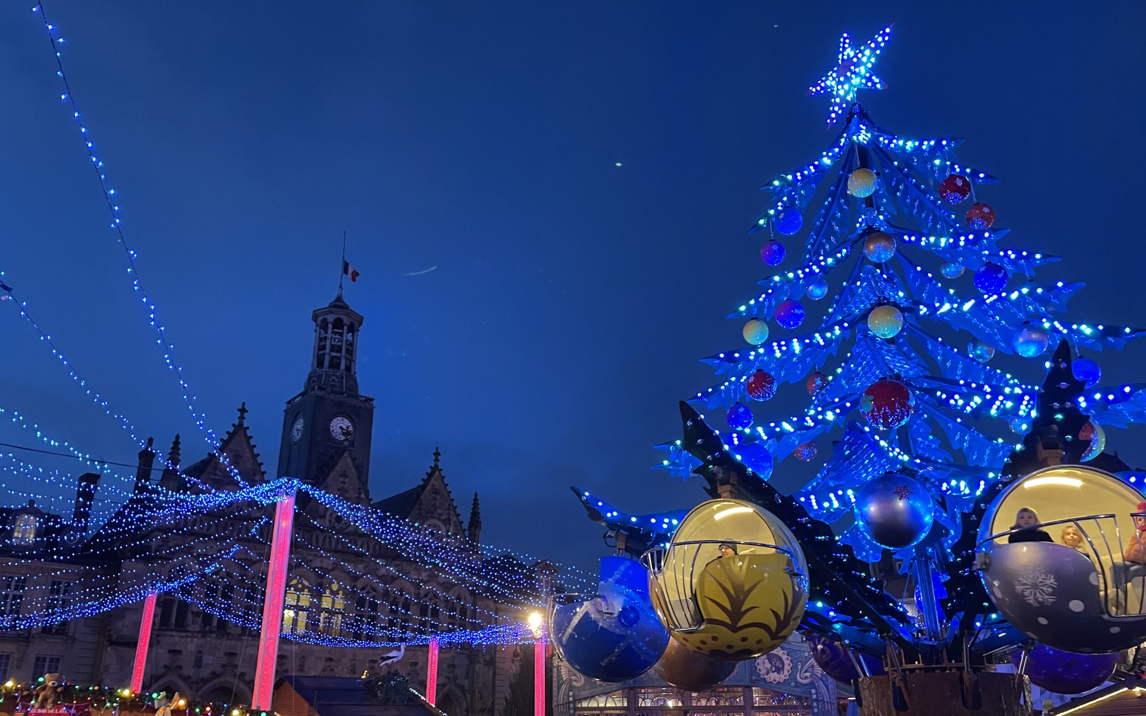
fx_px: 875
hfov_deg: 66.5
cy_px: 381
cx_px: 579
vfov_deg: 44.5
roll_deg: +0.7
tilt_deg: +21.0
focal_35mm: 28
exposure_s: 1/33
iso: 400
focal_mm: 4.2
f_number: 1.6
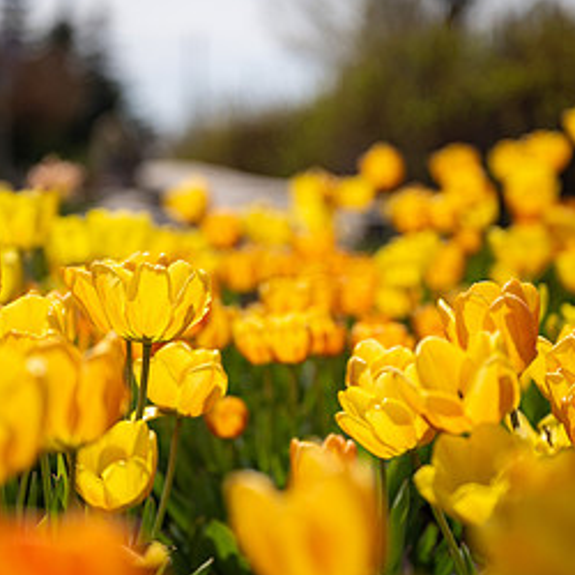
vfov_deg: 20.6
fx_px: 1579
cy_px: 290
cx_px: 283
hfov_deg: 20.6
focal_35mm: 84
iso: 125
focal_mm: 55
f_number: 2.8
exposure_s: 1/4000
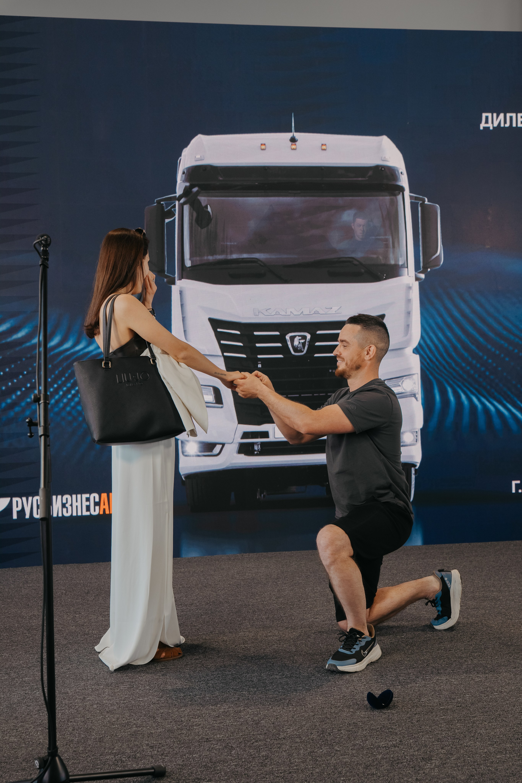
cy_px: 392
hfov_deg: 32.6
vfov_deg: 47.4
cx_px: 261
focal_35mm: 41
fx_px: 892
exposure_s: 1/125
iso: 500
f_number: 4.5
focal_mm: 41
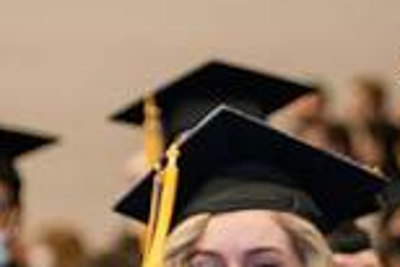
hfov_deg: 5.7
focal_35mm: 357
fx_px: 3970
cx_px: 608
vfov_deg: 3.9
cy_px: 320
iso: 1600
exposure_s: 1/200
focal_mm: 95
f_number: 3.5
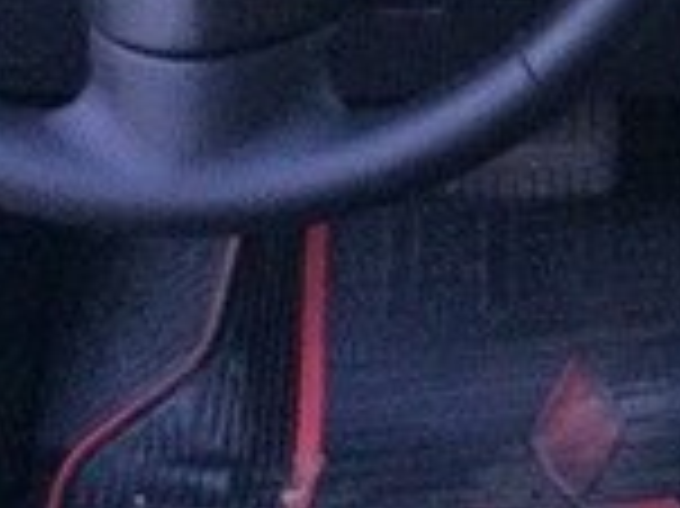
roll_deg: -3.4
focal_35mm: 127
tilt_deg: -23.5
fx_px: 2493
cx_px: 1117
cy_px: -241
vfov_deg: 11.2
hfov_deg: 14.2
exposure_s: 1/20
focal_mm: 4.15
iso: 320
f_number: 2.2
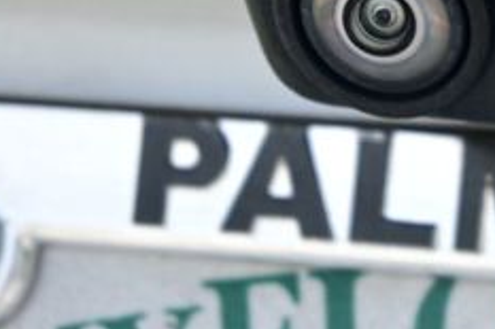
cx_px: 552
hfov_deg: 9.9
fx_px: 2830
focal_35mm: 206
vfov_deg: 6.6
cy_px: -15
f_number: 6.3
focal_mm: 50
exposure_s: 1/125
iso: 100
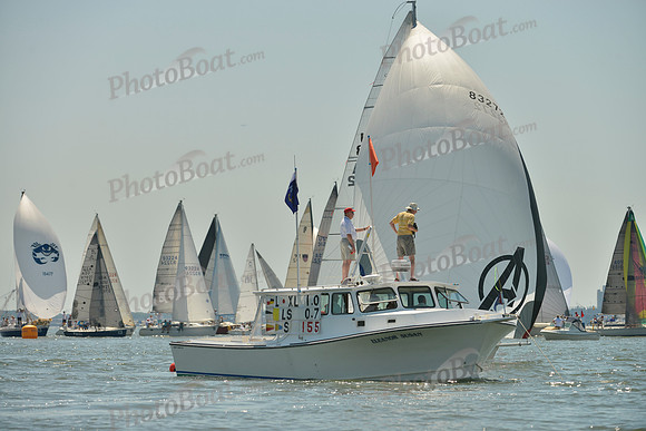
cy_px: 216
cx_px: 323
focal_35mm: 200
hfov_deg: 10.3
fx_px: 3590
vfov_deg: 6.9
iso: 200
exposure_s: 1/1600
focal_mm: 200
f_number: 6.3
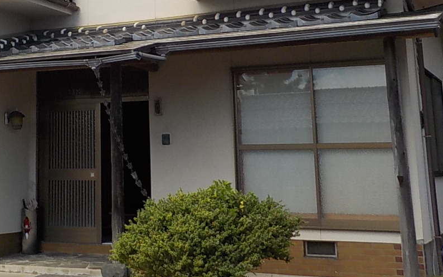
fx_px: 773
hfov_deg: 31.1
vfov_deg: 19.7
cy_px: -2
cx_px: 81
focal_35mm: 64
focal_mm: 4.1
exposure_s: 1/640
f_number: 3.3
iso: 125
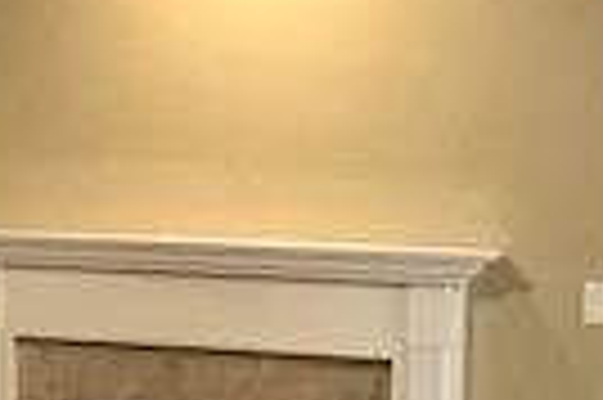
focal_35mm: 139
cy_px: 184
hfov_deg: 14.1
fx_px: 2325
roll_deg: -1.5
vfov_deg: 9.8
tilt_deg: +0.2
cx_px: -207
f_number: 1.8
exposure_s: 1/24
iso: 40
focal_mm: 3.99
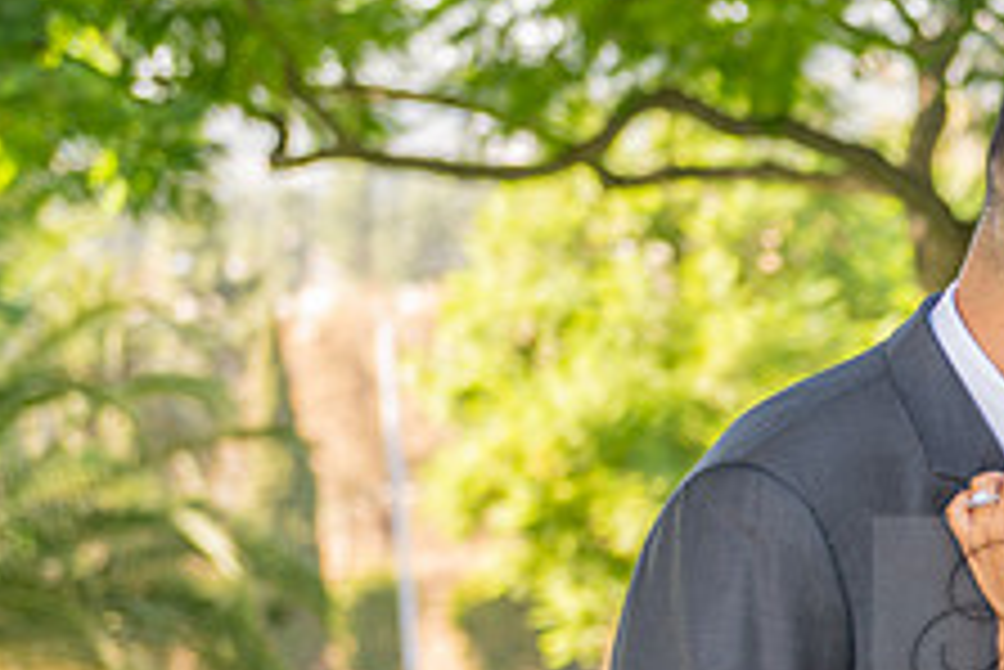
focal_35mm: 135
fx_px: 3767
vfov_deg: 10.1
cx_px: 1265
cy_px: 623
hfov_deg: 14.6
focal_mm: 52
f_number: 3.5
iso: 200
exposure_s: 1/200
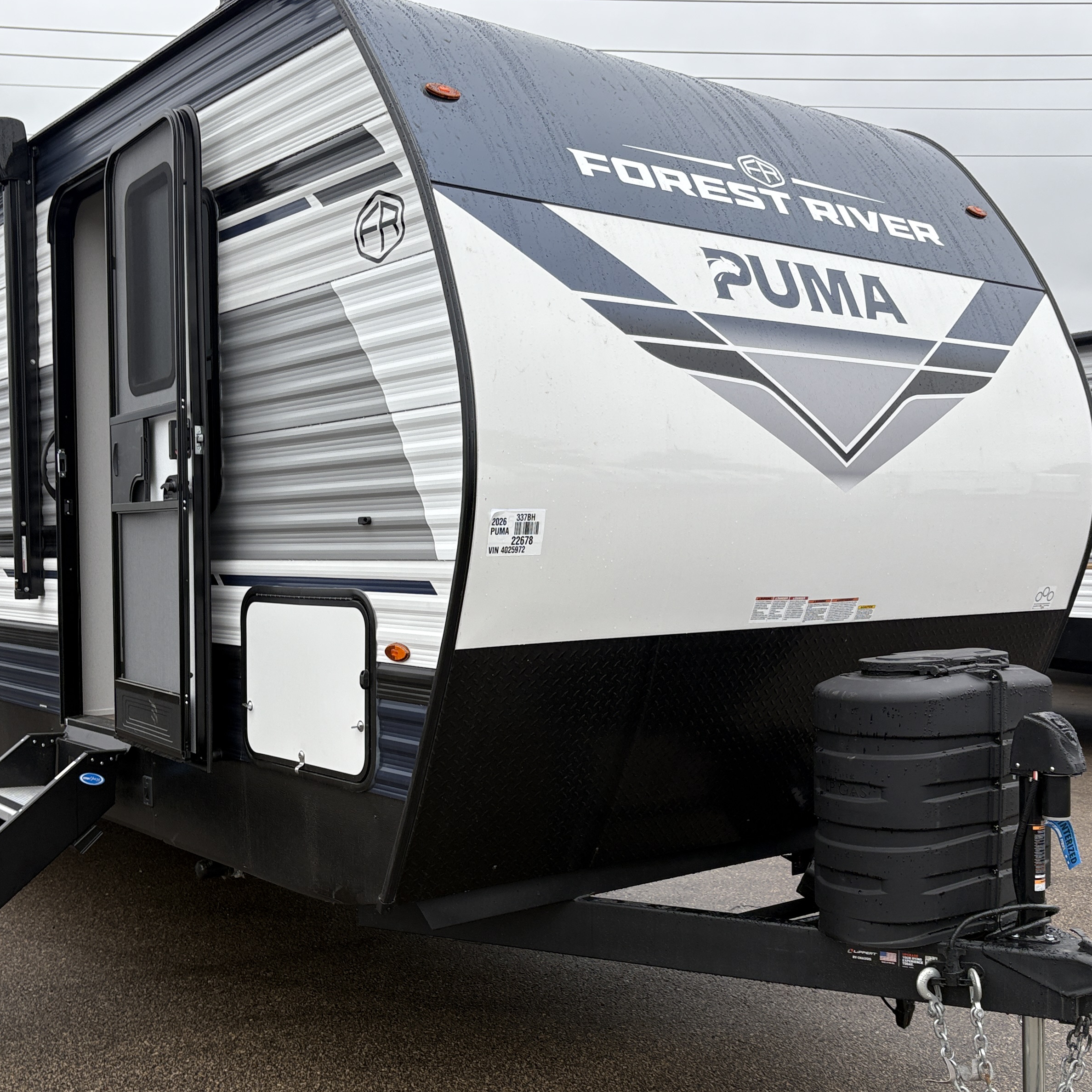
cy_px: 596
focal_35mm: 39
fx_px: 1392
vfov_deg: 42.8
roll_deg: +0.2
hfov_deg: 42.8
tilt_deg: -3.9
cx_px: 504
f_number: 1.6
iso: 50
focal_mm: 5.96
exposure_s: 1/716
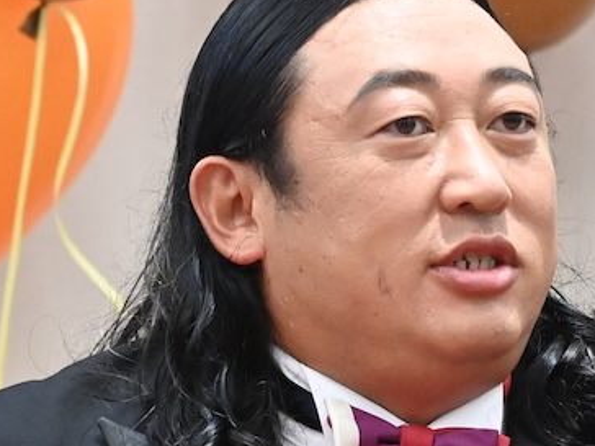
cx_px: 485
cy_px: 404
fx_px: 13631
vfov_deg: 1.9
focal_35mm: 793
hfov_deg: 2.5
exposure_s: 1/160
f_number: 7.1
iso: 6400
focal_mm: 200
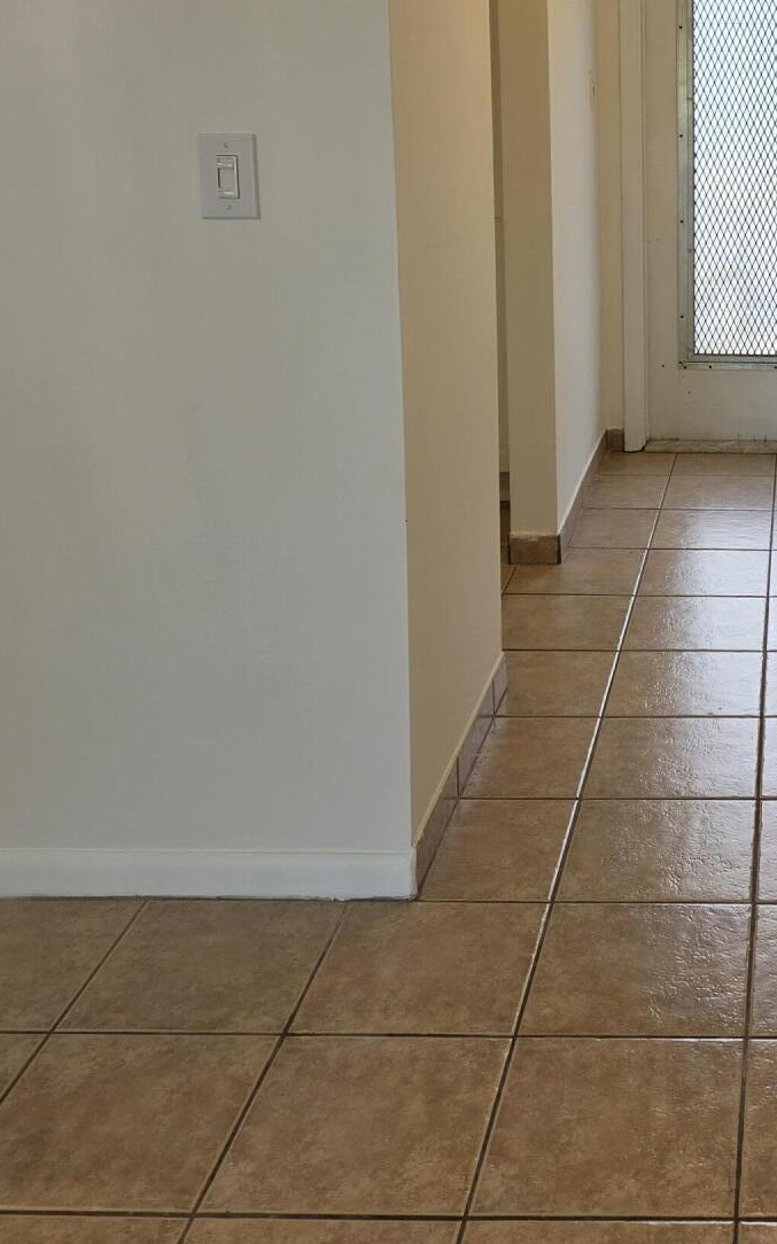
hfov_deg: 26.9
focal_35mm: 45
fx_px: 1525
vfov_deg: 42.4
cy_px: 251
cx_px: 792
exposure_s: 1/120
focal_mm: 5.4
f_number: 1.8
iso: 32
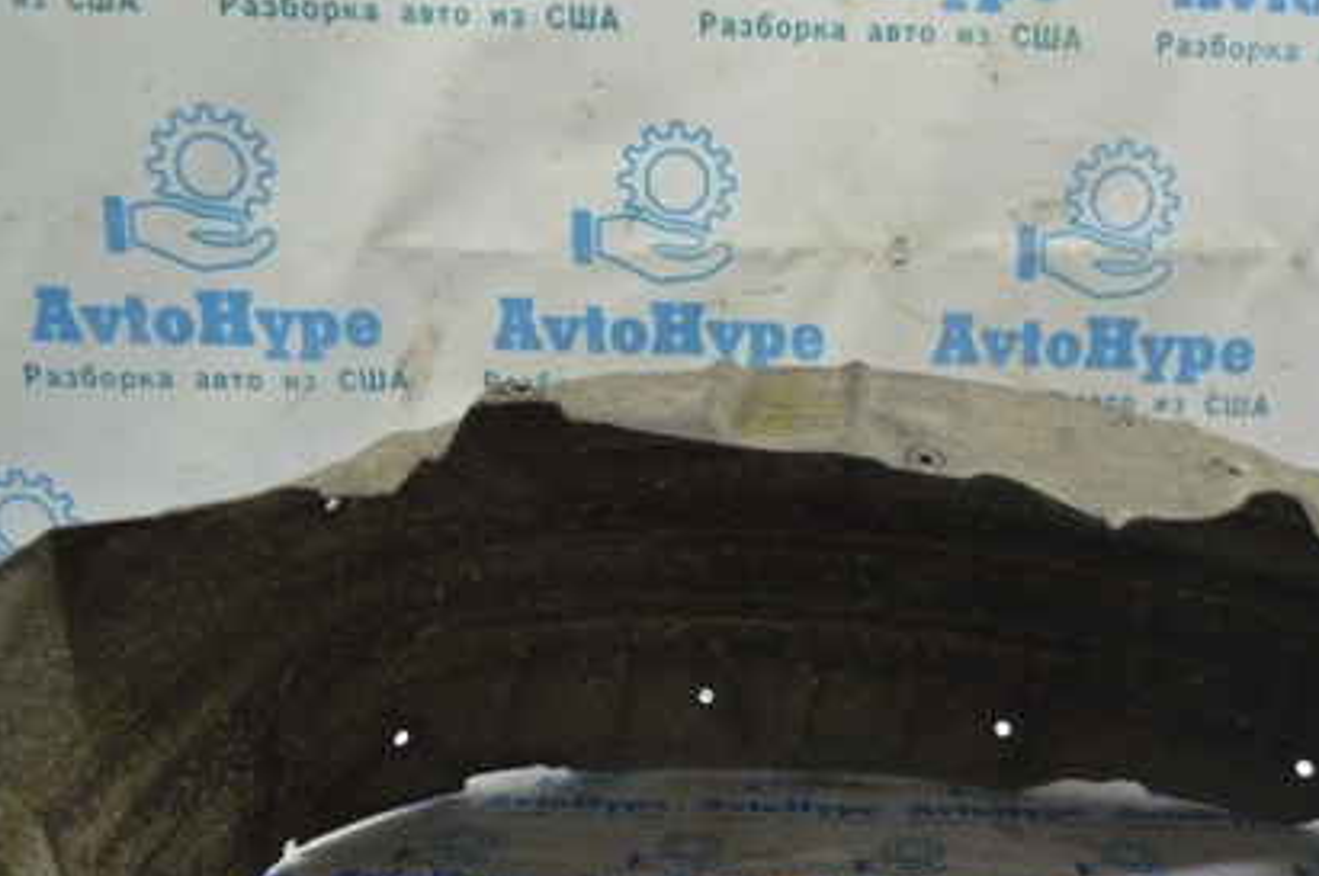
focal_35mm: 42
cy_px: 621
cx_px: 947
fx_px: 1537
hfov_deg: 45.2
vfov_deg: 31.4
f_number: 3.5
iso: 400
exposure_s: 1/40
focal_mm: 18
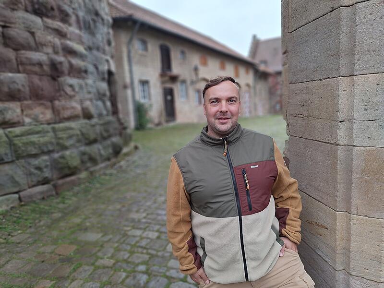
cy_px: 144
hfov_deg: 73.9
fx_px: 255
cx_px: 192
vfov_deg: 58.9
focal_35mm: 23
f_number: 1.8
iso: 40
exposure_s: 1/100
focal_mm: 5.54
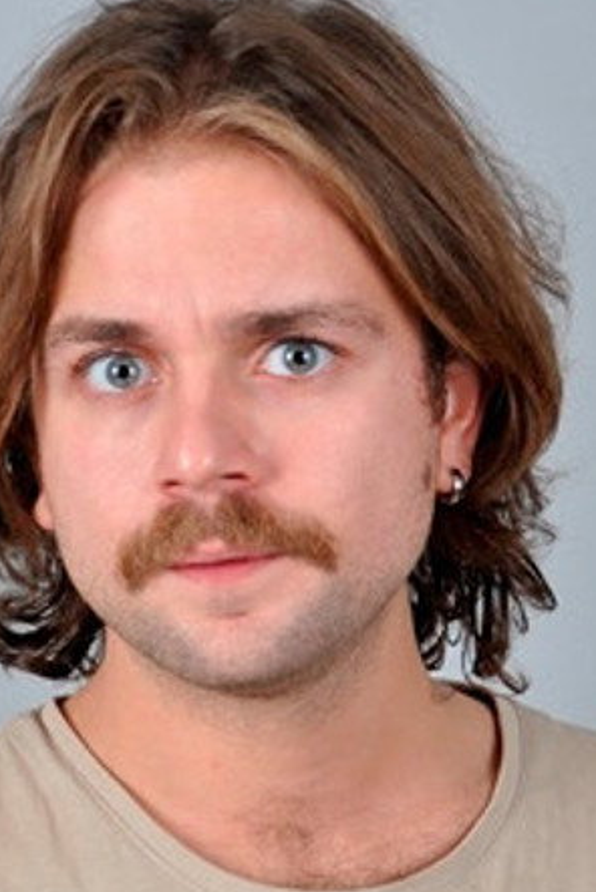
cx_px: 226
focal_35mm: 203
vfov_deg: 10.1
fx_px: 5033
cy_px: 703
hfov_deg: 6.8
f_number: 9
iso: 200
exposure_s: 1/125
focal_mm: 80
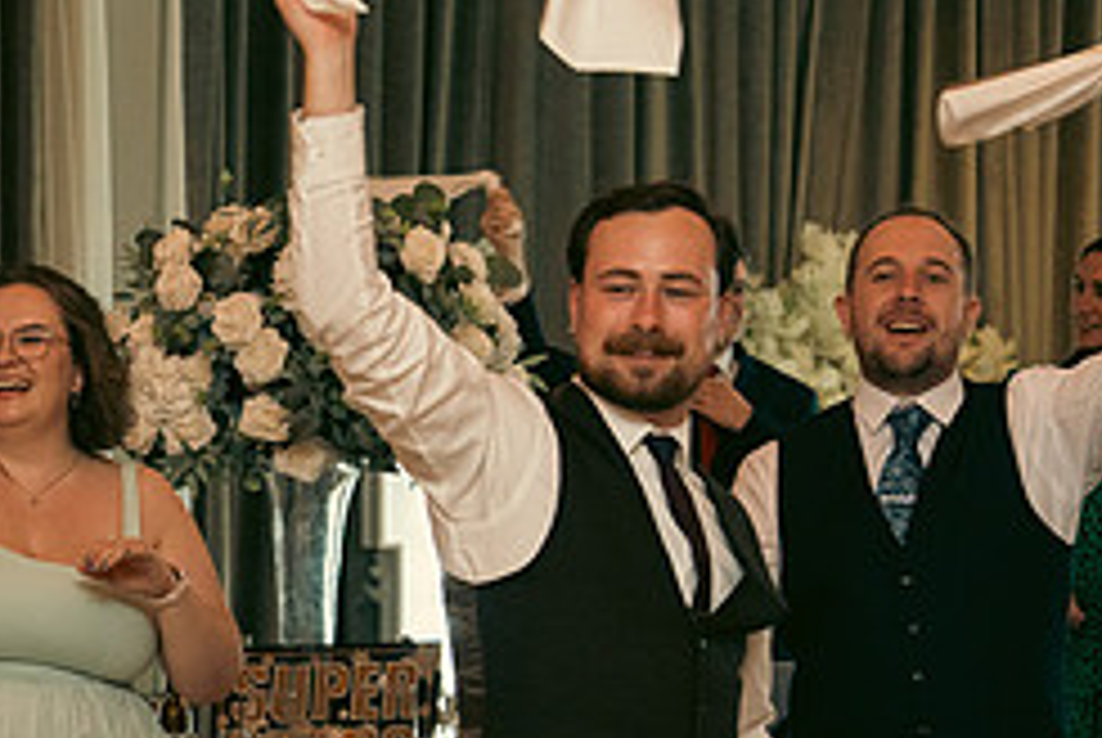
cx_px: -63
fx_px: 3770
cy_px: 578
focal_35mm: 123
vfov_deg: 11.1
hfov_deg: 16.2
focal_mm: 52
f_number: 3.5
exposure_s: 1/160
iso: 2500
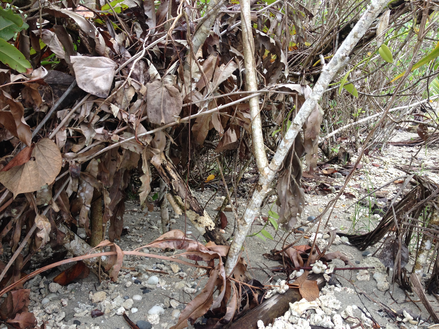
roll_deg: -2.0
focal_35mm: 35
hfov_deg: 52.6
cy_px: 164
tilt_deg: -15.6
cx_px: 220
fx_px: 444
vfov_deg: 40.7
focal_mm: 4.28
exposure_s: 1/148
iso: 50
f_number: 2.4
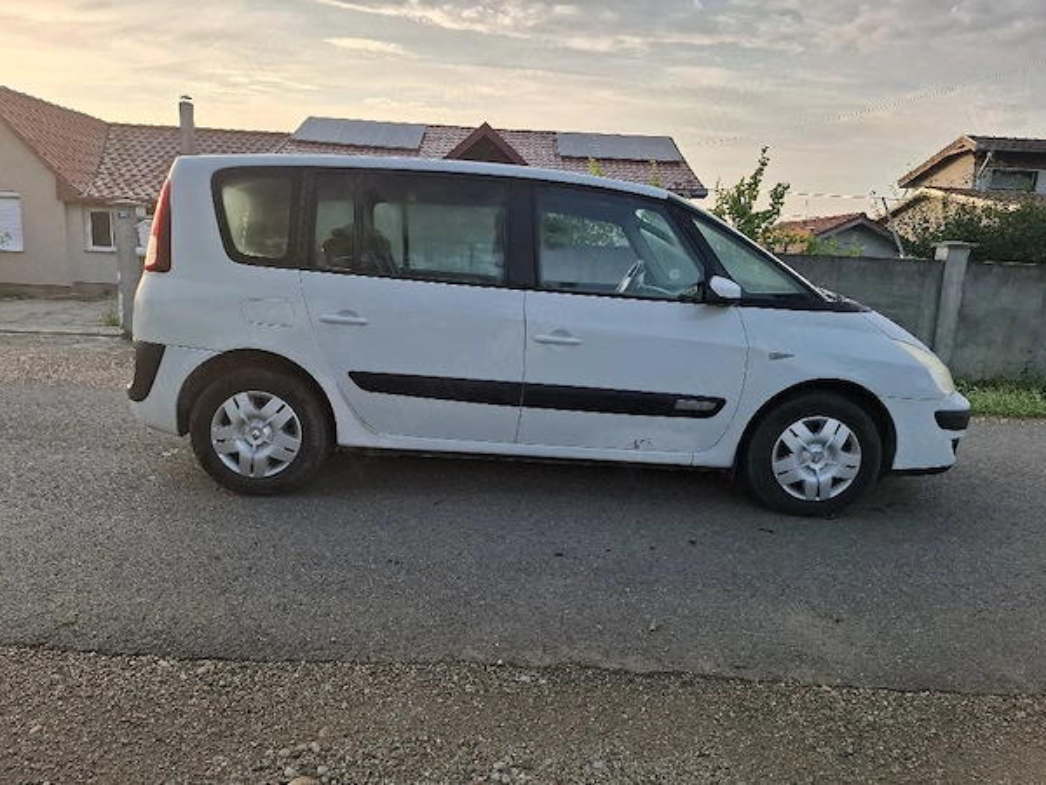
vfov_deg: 58.9
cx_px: 523
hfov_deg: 73.9
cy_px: 392
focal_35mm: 23
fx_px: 695
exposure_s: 1/357
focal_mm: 5.54
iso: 50
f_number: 1.8
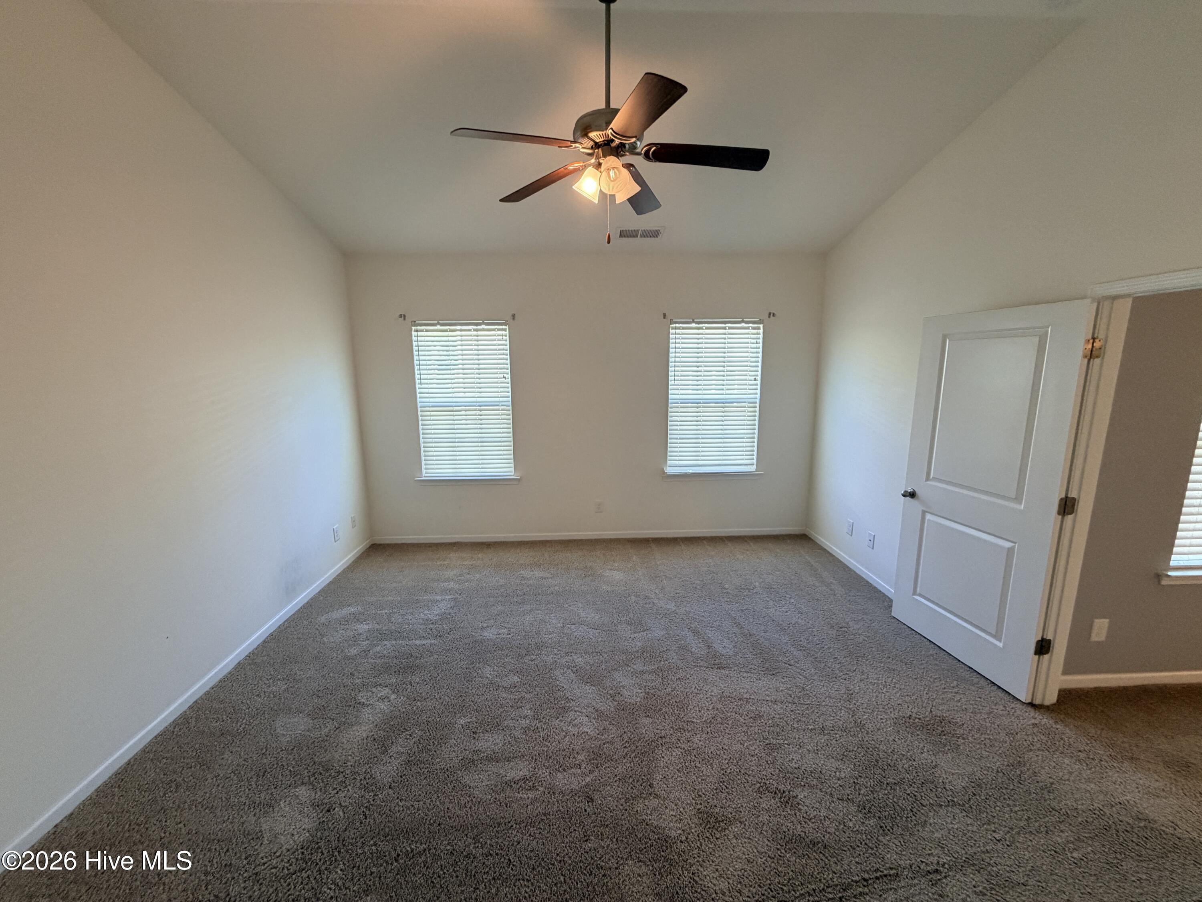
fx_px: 486
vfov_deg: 85.7
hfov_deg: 102.1
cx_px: 601
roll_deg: +0.2
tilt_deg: -11.0
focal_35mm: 14
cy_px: 451
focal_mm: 2.22
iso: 200
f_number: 2.2
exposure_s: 1/60
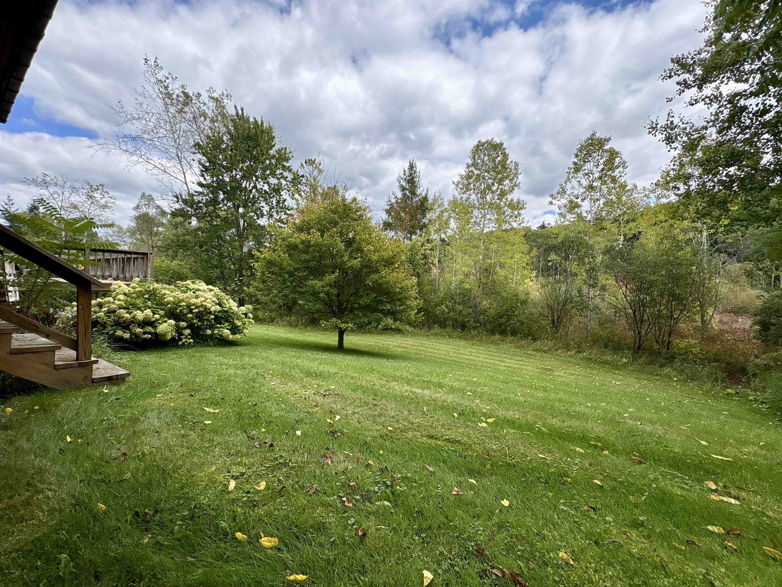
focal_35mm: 14
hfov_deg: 102.1
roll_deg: +0.0
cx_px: 391
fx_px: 316
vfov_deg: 85.7
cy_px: 294
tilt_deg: -2.3
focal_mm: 2.22
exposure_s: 1/1323
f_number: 2.2
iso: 40
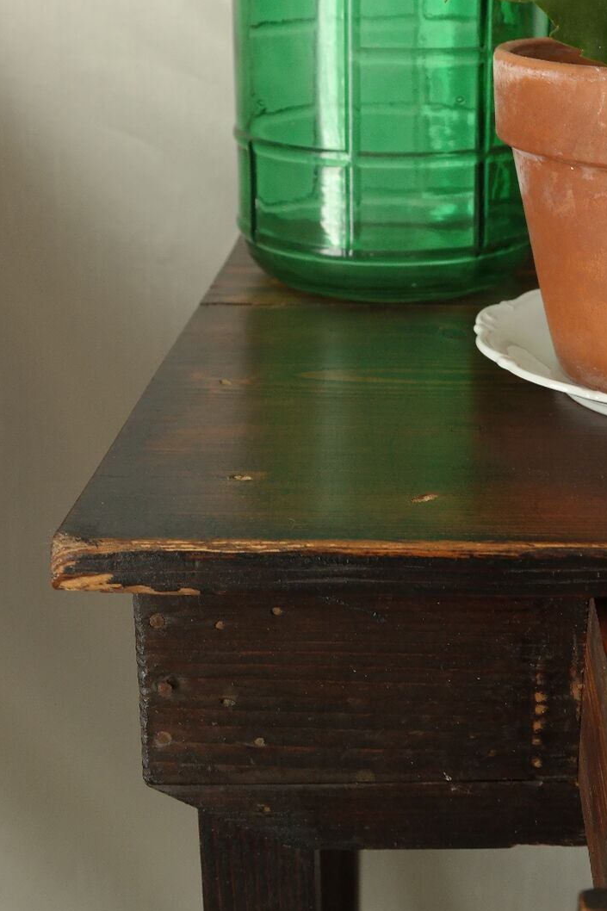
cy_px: 260
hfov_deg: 27.1
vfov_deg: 39.6
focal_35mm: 49
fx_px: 1240
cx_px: 467
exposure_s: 1/30
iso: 400
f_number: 5.6
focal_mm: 20
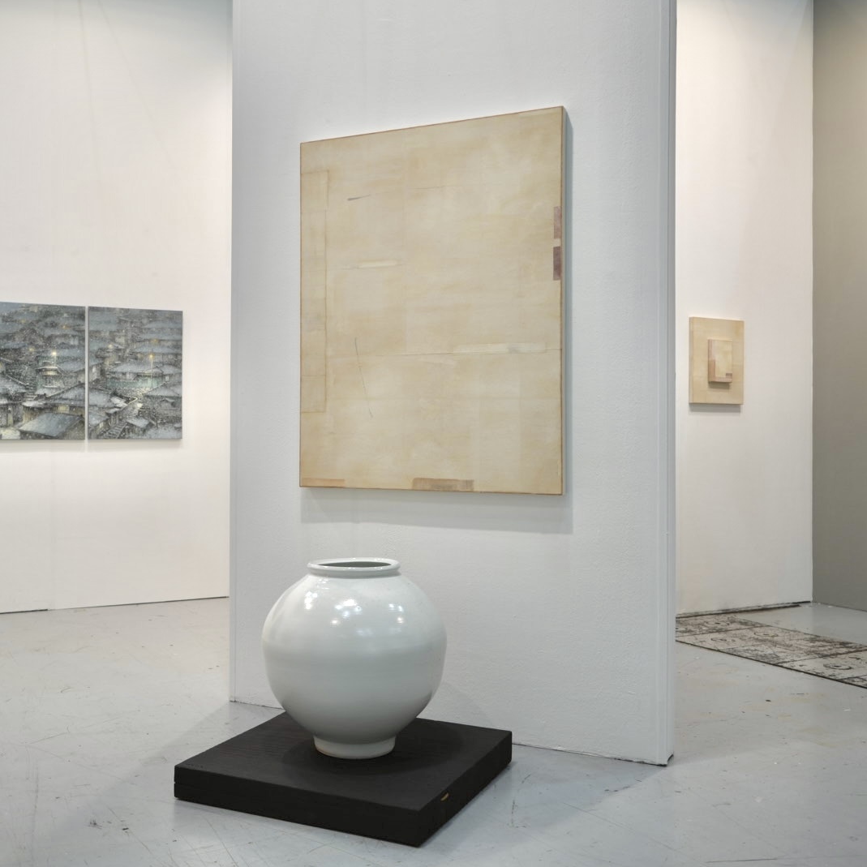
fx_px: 1020
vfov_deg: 46.0
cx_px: 356
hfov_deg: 45.8
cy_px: 430
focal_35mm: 36
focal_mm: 28
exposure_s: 1/160
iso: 250
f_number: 4
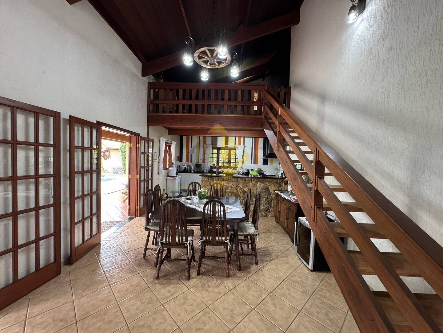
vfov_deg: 85.7
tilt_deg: -2.9
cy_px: 166
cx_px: 222
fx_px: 179
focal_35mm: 14
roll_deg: -1.8
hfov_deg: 102.1
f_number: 2.2
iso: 250
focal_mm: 2.22
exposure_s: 1/60
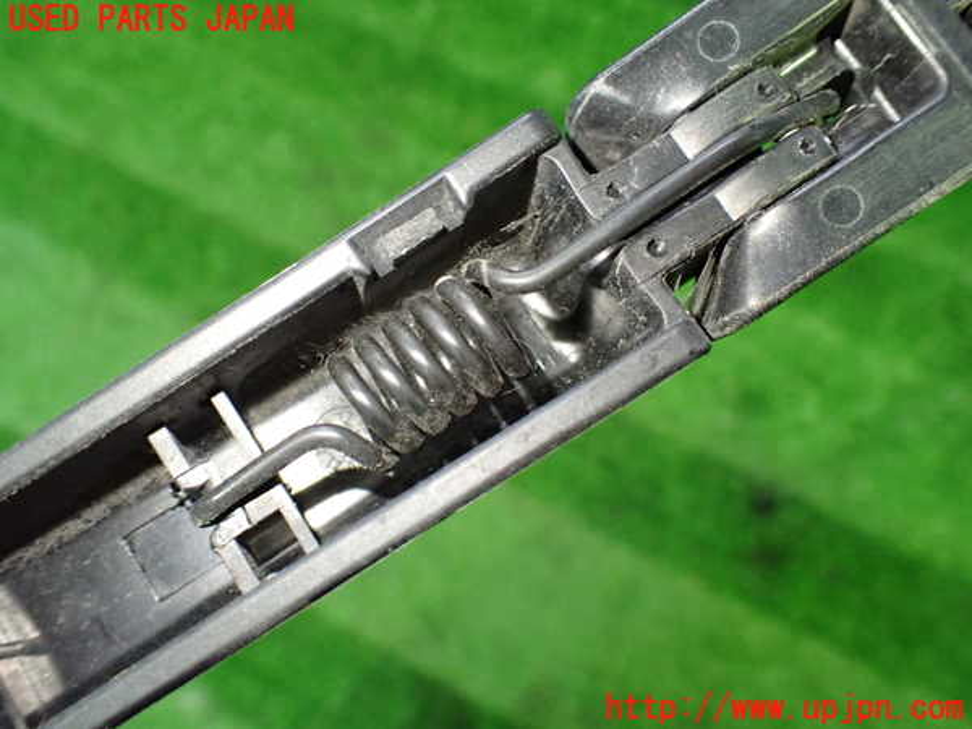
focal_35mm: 30
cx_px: 486
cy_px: 364
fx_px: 842
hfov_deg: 60.0
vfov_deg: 46.8
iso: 800
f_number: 2.3
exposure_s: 1/60
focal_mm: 5.4
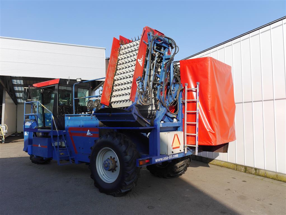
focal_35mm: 28
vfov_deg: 49.8
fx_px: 232
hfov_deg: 63.4
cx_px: 143
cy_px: 108
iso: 160
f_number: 7.1
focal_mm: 14
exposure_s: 1/400
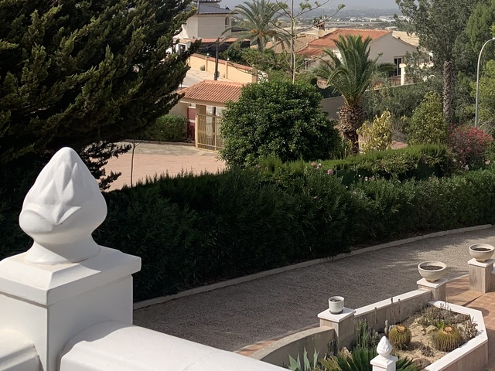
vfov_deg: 26.6
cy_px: 2
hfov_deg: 34.2
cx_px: 470
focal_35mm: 52
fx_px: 744
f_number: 1.8
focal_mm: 4.25
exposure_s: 1/3521
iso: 25
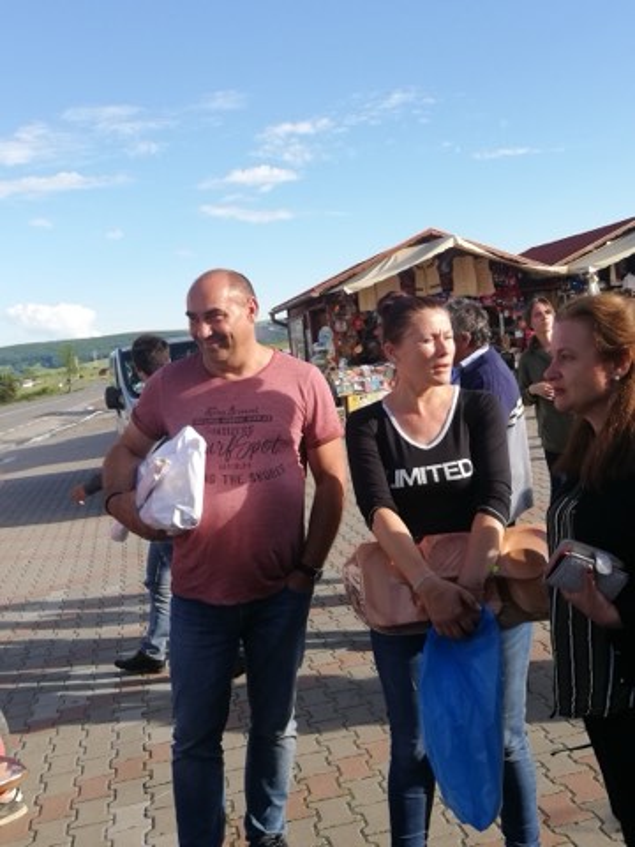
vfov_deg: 51.4
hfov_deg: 39.7
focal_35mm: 36
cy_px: 424
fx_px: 881
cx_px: 318
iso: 50
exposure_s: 1/420
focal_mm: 3.81
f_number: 2.2
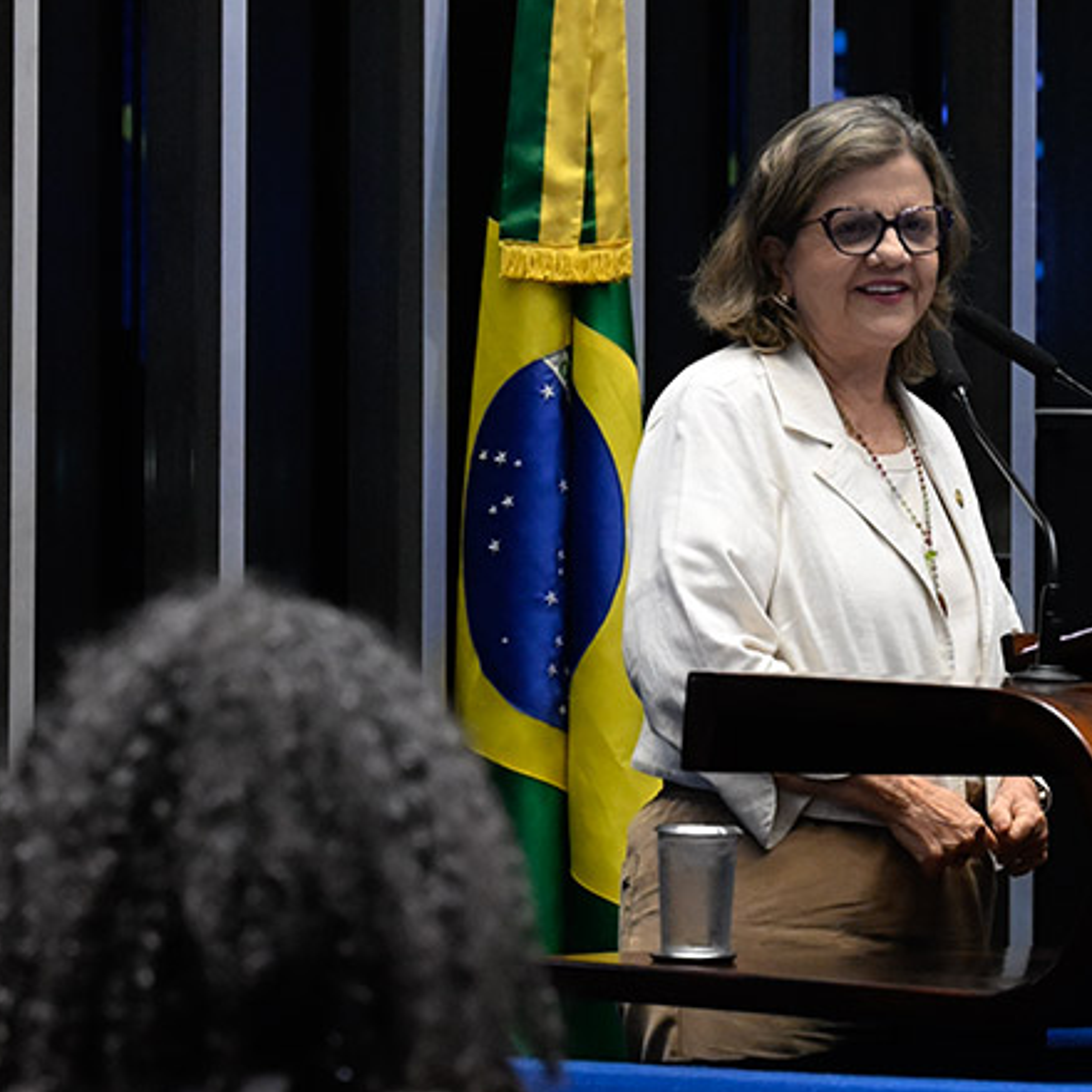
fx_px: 5211
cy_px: 700
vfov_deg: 12.0
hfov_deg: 11.9
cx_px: 891
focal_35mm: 146
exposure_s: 1/200
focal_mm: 88
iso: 5000
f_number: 4
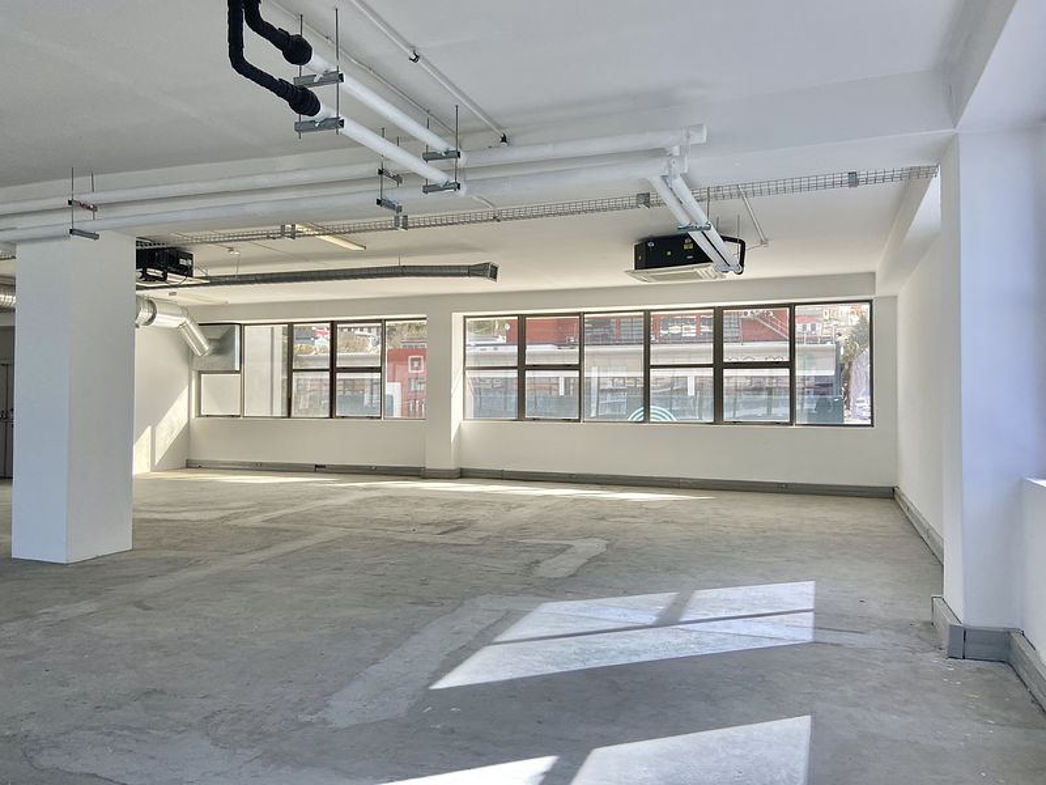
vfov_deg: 53.1
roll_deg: -1.3
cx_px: 523
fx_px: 786
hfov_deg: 67.3
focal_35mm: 26
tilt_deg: +1.4
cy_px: 392
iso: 80
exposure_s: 1/121
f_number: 1.8
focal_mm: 4.25
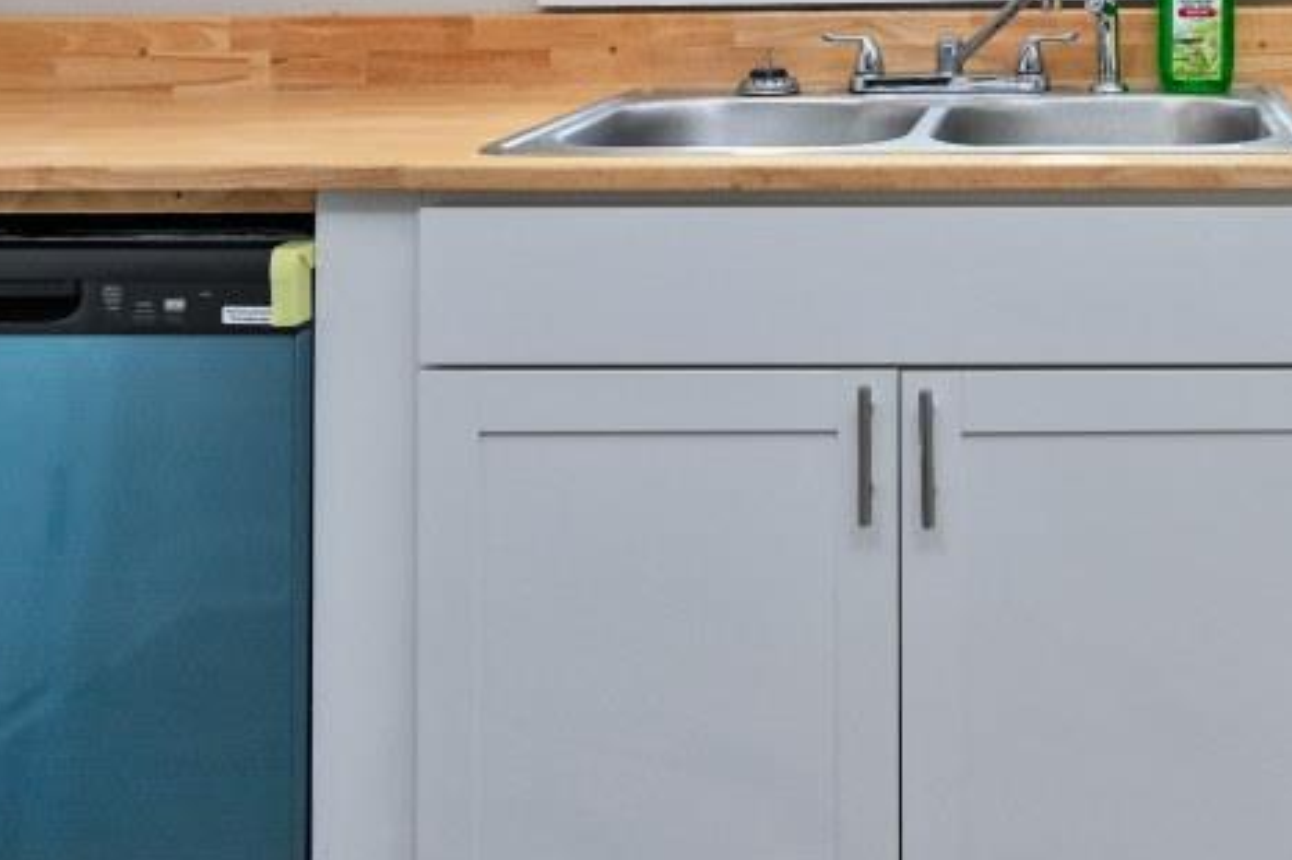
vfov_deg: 27.2
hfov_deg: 41.0
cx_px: 1101
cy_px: -97
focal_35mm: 45
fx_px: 1614
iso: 200
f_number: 5
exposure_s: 1/100
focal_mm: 14
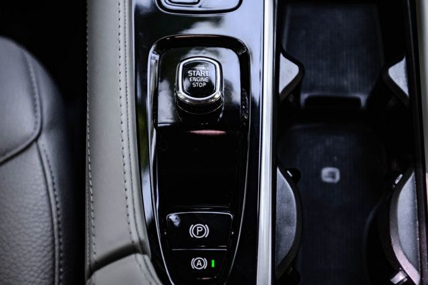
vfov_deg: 18.2
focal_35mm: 75
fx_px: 891
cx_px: 214
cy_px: 142
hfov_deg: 27.0
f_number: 2.8
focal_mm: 50
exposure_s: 1/200
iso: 500
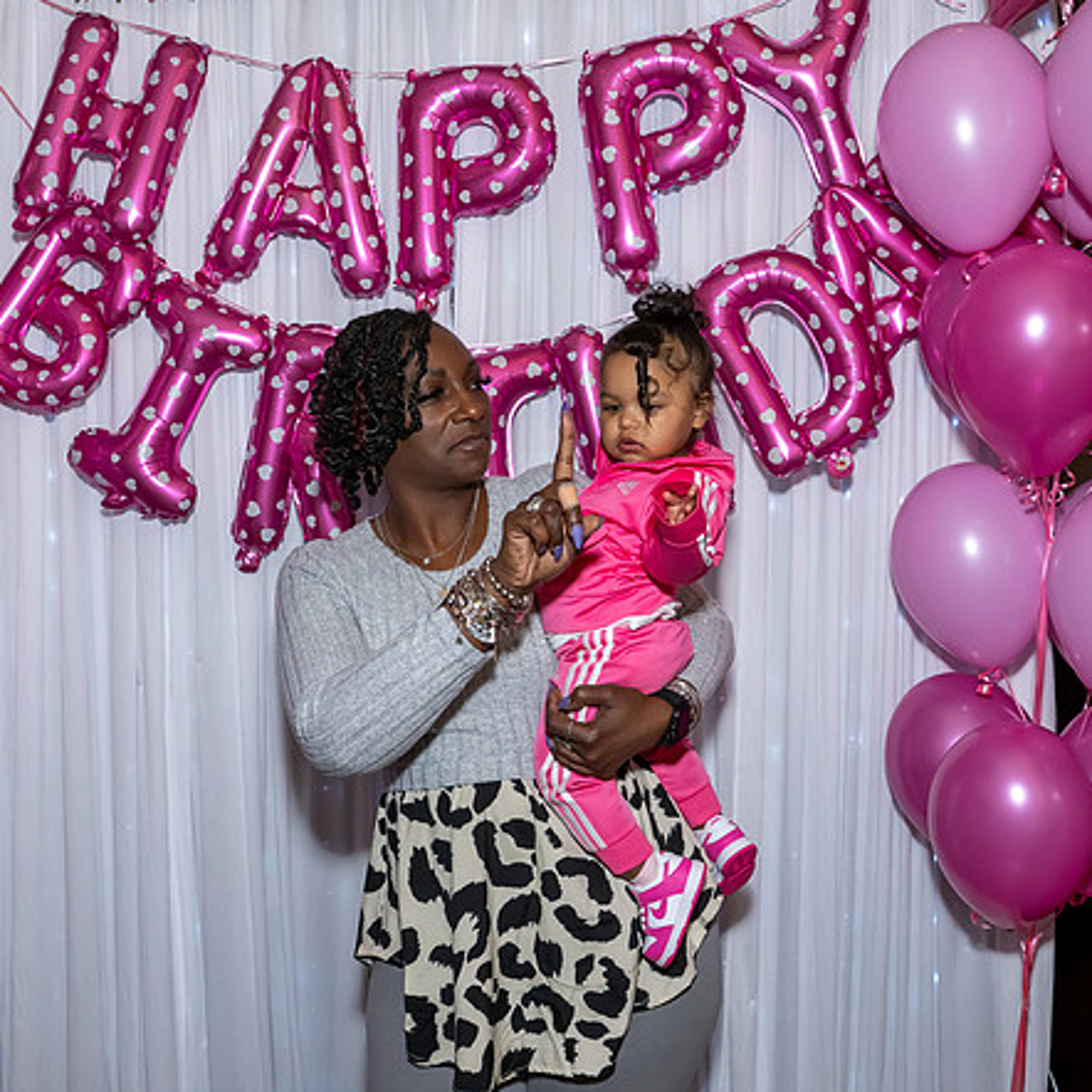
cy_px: 539
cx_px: 592
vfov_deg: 42.8
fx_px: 1392
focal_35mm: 39
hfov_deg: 42.8
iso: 640
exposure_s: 1/250
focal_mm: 20
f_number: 7.1
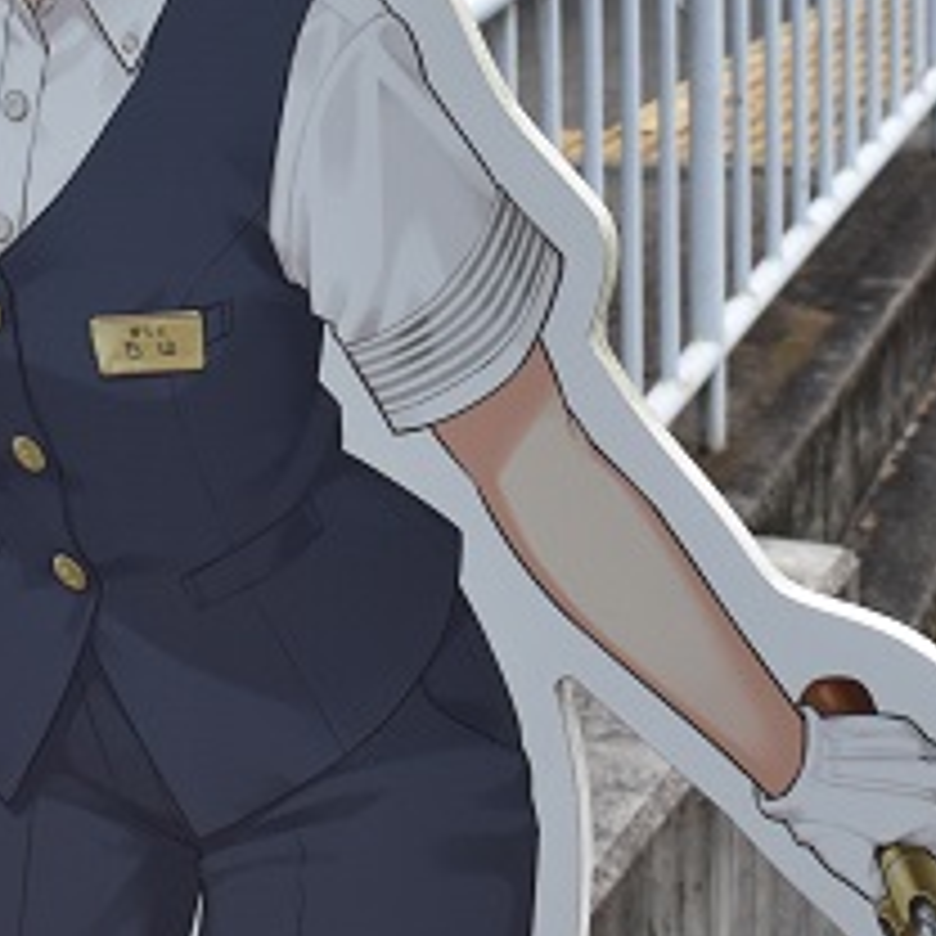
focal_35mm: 110
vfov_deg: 15.6
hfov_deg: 15.8
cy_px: 126
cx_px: 486
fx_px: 3380
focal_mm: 25
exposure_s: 1/160
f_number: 6.3
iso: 400
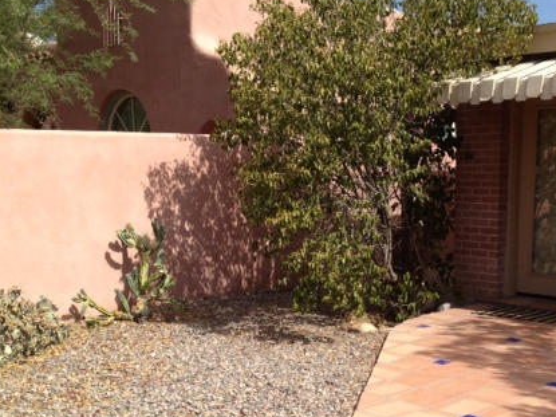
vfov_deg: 26.7
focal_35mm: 54
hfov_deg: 35.3
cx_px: 354
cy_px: 304
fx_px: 867
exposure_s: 1/1346
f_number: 2.4
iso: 50
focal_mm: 4.28
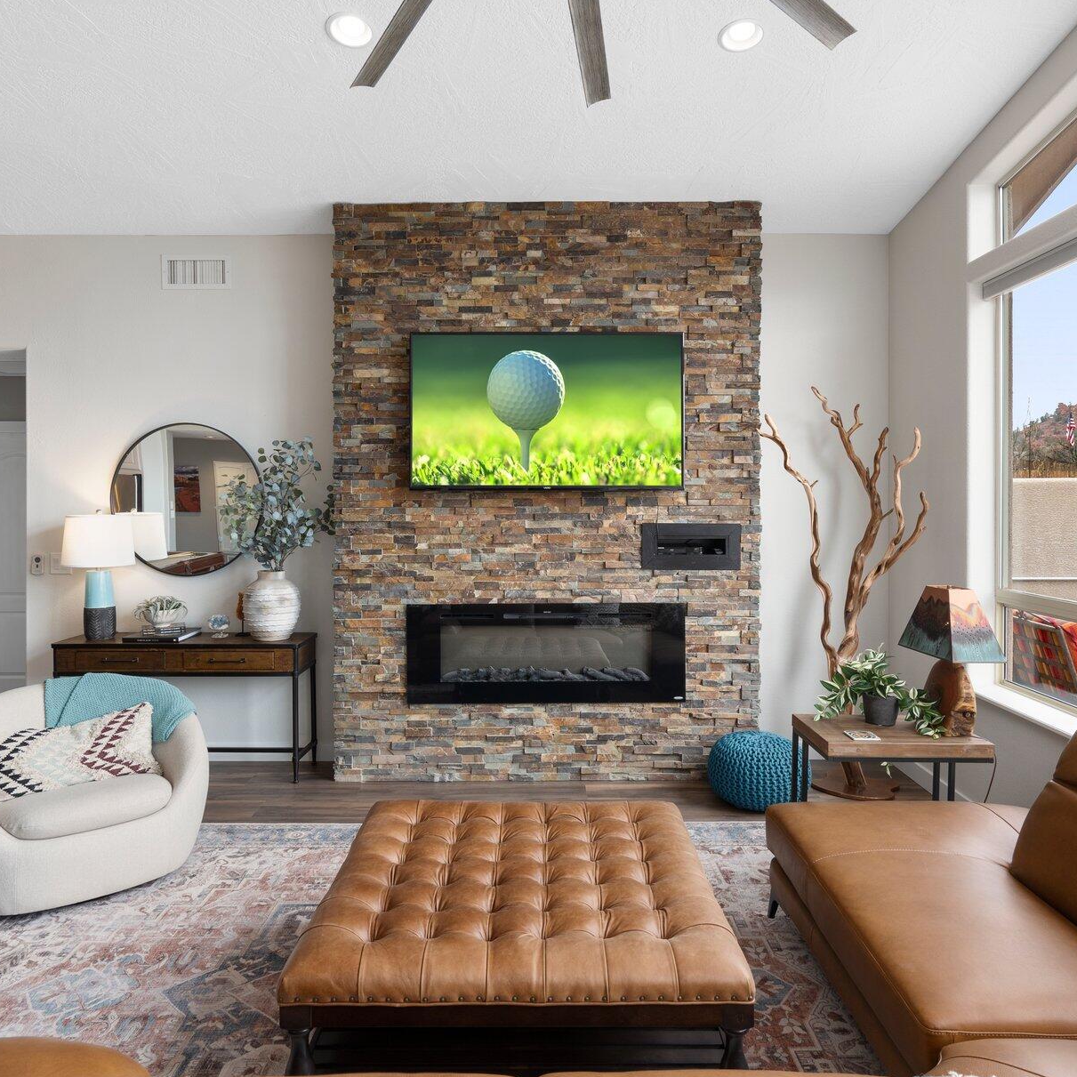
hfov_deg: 67.3
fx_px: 810
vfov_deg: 67.1
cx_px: 543
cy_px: 490
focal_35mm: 23
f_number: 8
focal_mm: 16
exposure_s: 1/3
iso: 400
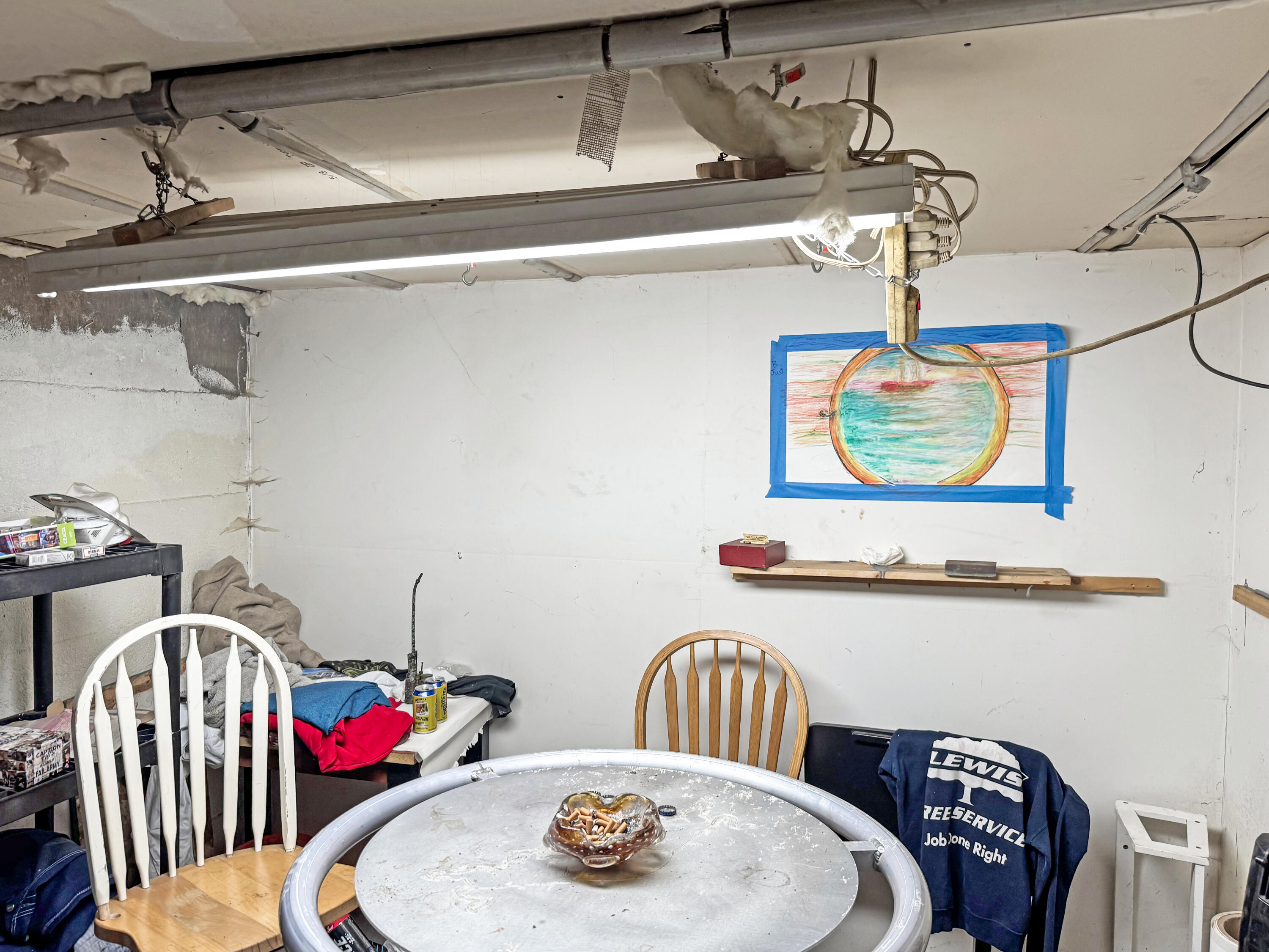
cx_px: 634
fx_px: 880
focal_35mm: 24
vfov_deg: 56.8
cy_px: 476
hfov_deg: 71.6
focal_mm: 6.76
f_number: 1.78
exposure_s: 1/120
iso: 125
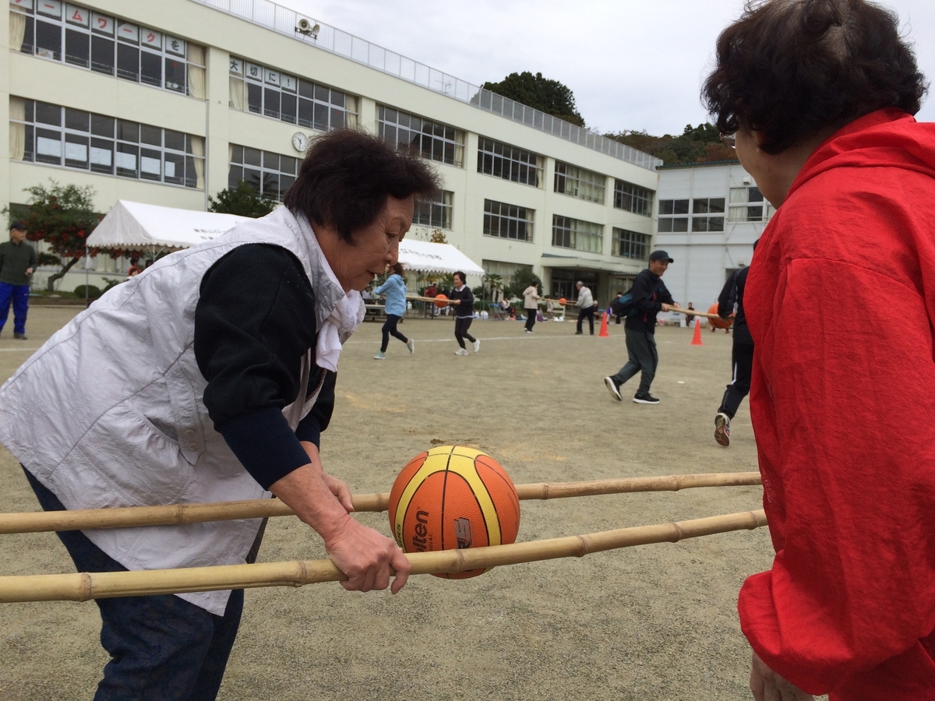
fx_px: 783
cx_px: 468
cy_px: 350
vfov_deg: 48.2
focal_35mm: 29
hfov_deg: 61.7
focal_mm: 4.15
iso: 32
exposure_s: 1/1172
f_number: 2.2
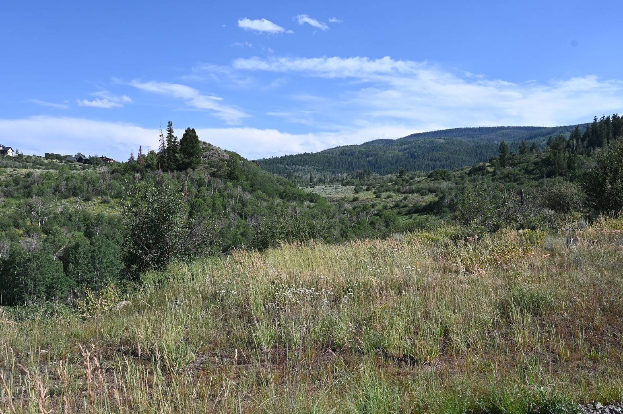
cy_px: 203
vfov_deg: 38.2
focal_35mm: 35
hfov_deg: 55.1
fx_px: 597
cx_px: 294
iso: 100
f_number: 7.1
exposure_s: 1/400
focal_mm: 31.5
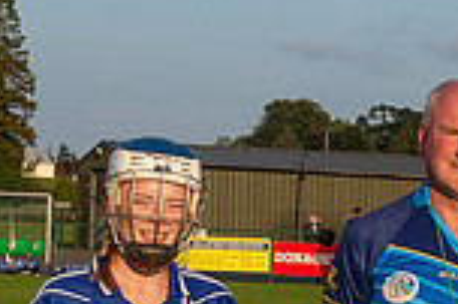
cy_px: 423
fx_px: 2326
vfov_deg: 7.4
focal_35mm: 183
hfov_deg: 11.1
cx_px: 542
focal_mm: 28
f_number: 8
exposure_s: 1/100
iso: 125
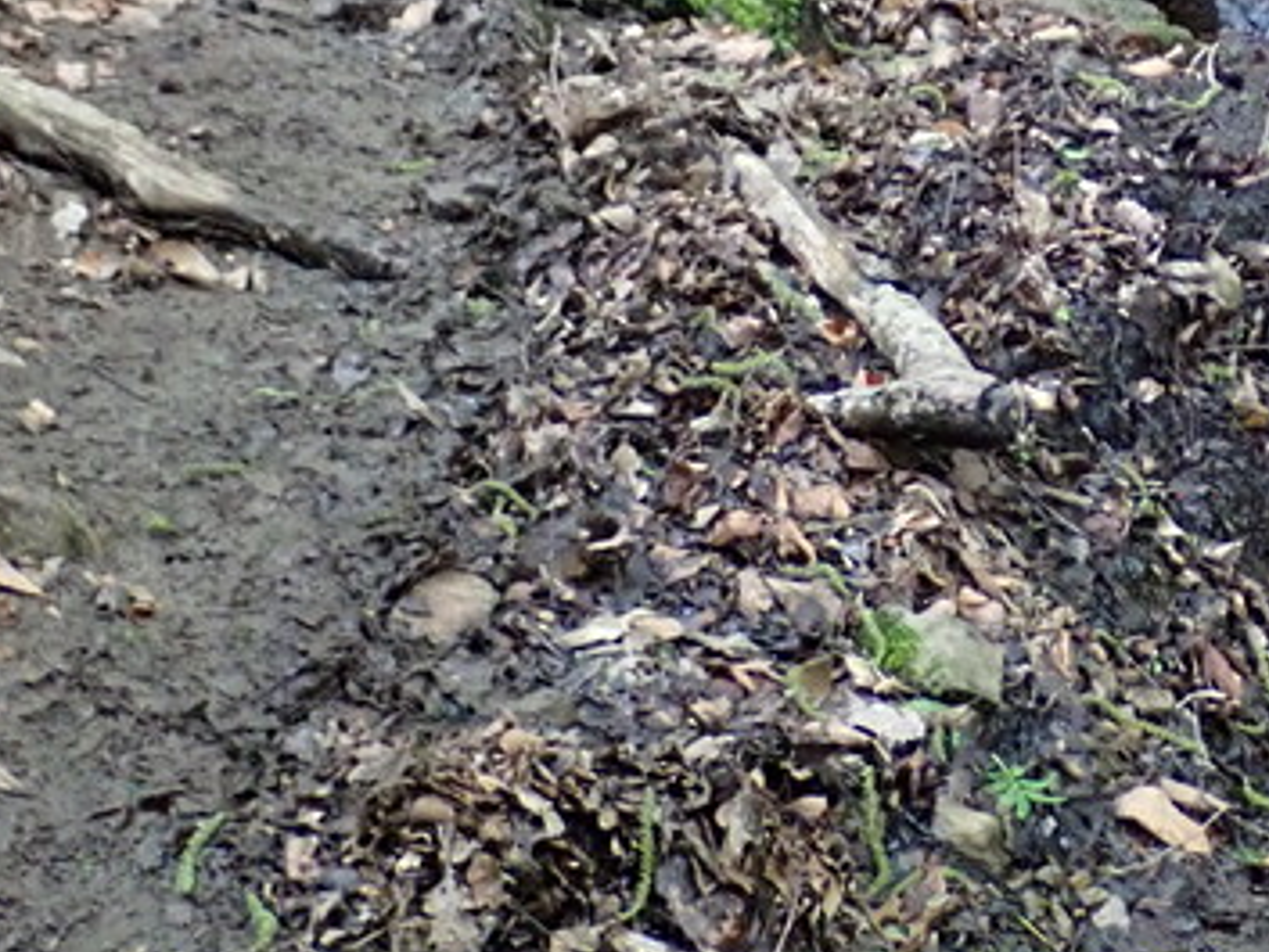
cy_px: 137
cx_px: 1219
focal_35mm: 136
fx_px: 4987
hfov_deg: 14.3
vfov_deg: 10.9
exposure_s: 1/25
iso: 800
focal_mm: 9.01
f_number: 3.2
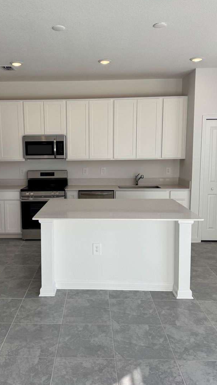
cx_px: 82
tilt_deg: -6.1
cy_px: 187
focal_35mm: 29
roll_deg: +0.7
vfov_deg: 66.0
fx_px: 297
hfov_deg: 39.9
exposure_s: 1/832
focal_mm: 6.76
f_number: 1.78
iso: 80
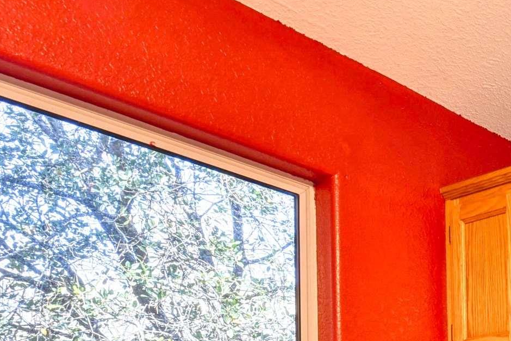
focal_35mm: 49
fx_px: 696
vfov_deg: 22.5
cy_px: 514
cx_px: 792
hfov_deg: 26.7
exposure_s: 1/3.33
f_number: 11
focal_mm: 15
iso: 400
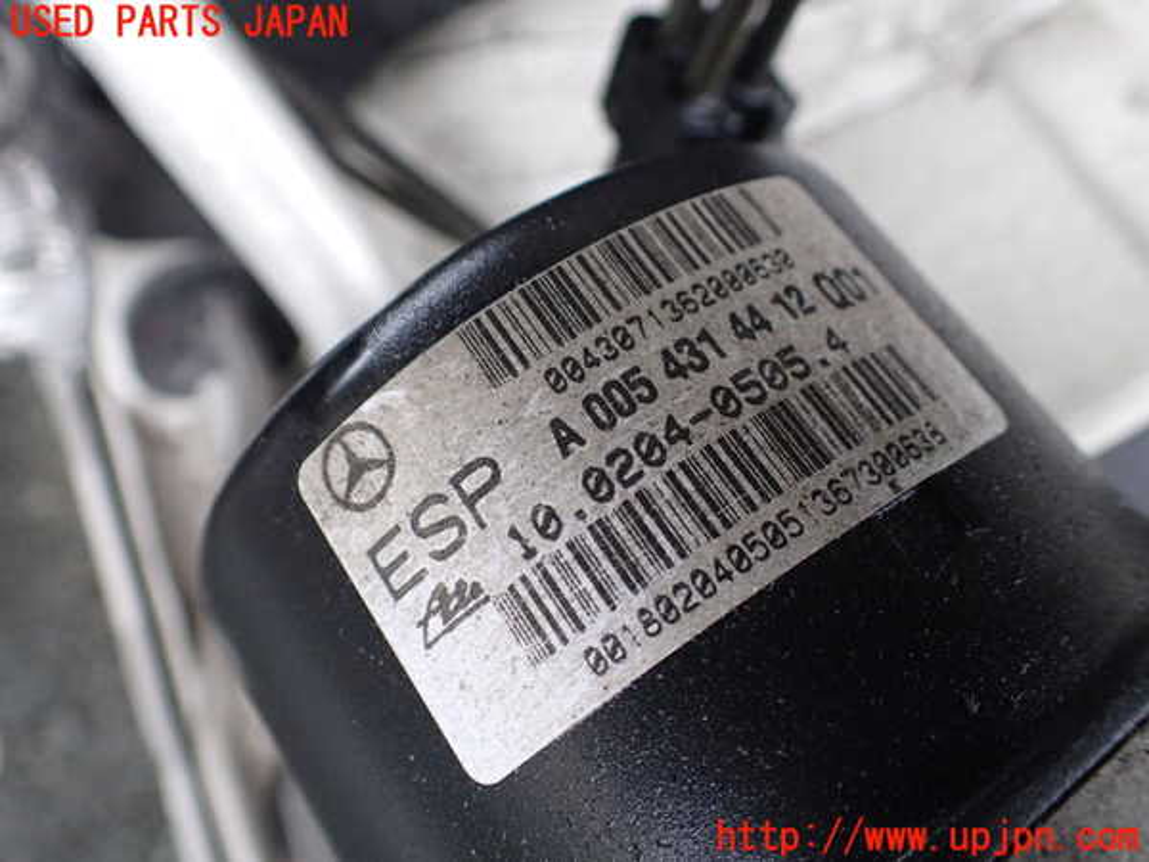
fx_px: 996
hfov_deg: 60.0
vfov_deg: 46.8
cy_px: 431
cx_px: 574
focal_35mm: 30
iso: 640
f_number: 2.3
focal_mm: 5.4
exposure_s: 1/125
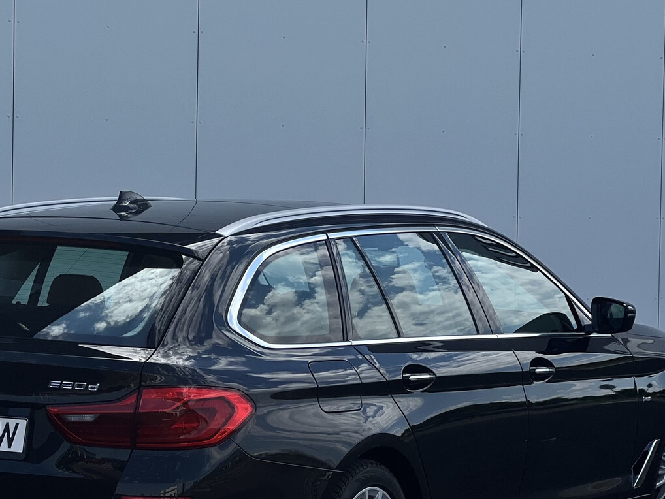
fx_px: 2325
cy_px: 304
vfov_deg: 12.2
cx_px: 261
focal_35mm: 121
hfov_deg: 16.3
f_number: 2.8
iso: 32
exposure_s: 1/747
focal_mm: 9
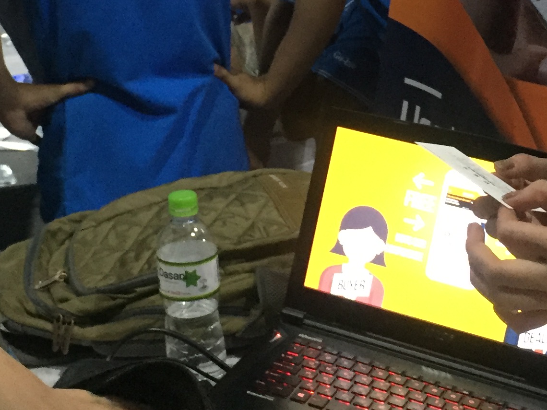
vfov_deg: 17.6
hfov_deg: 23.6
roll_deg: +2.8
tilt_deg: -12.7
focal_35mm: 83
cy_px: 58
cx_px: 288
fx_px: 1312
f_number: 2.2
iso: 320
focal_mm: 4.15
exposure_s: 1/25
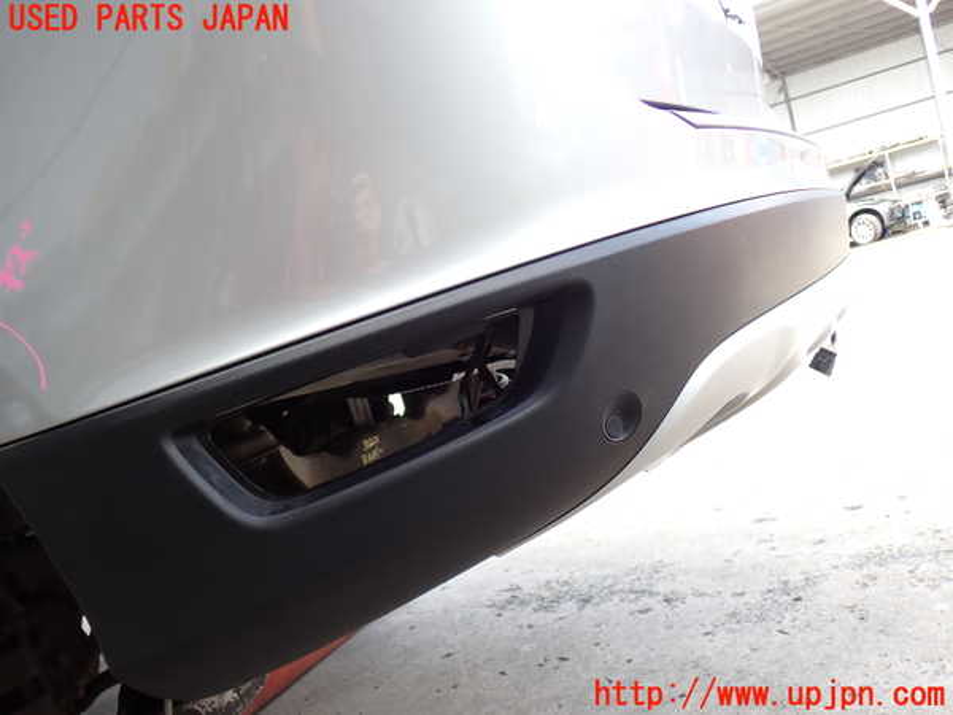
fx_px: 881
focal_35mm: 32
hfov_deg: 56.8
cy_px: 358
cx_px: 476
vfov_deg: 44.2
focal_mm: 5.79
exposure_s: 1/125
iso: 100
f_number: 2.4
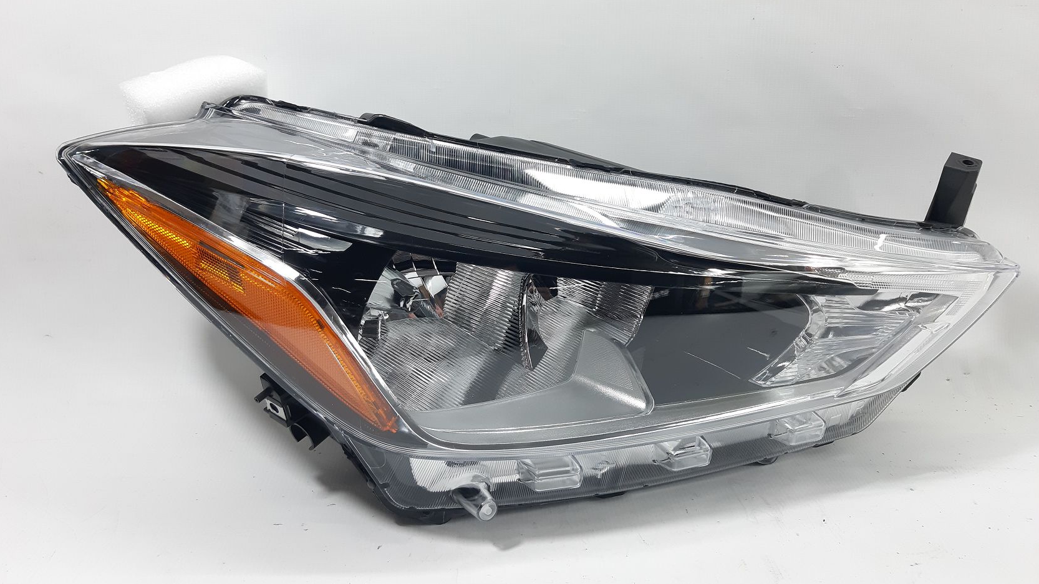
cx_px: 517
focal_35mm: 30
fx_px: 826
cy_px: 242
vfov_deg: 38.8
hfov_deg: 64.3
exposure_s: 1/50
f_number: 1.7
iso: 64
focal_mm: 3.93
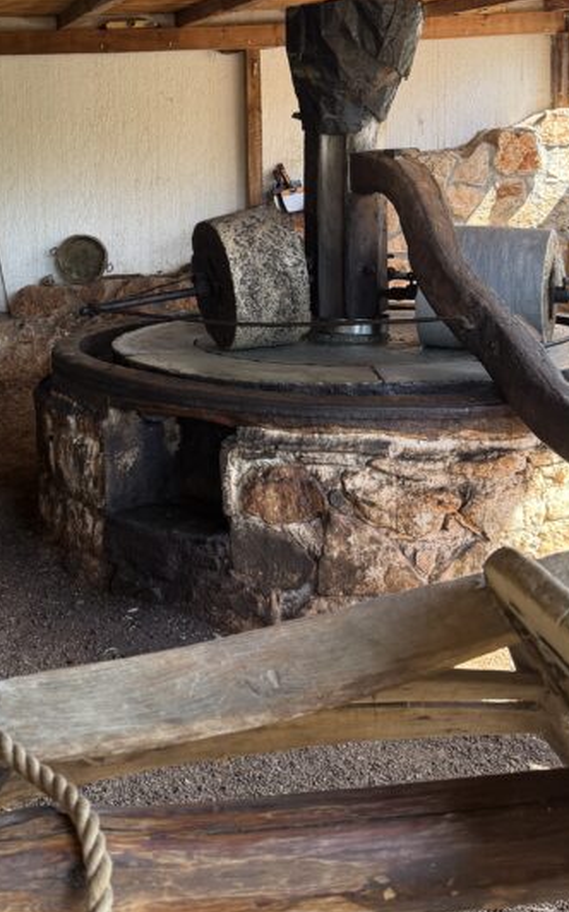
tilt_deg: -5.9
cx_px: 98
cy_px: 286
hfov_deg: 25.8
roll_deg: +1.3
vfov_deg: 40.4
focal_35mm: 49
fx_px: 1217
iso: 125
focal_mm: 6.76
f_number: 1.78
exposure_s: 1/243
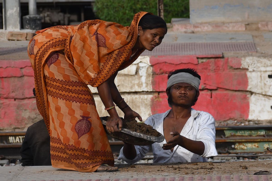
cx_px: 136
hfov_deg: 13.7
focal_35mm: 150
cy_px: 90
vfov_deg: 9.1
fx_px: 1133
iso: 160
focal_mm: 100
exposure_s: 1/640
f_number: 5.6
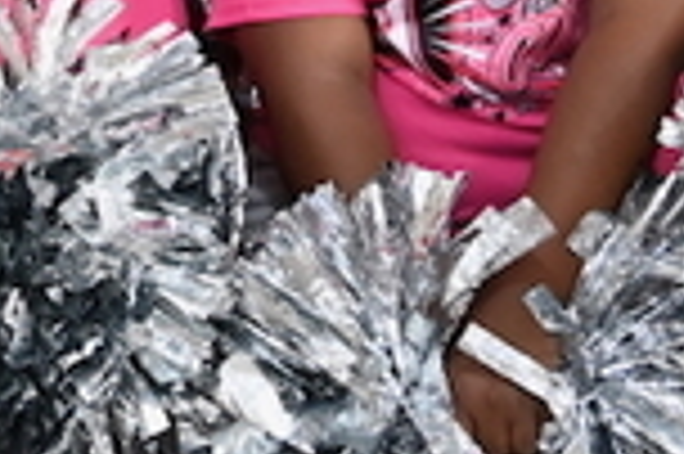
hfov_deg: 10.1
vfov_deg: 6.6
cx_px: -238
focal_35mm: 199
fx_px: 3784
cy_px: -521
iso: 2200
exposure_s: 1/125
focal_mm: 29.5
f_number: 4
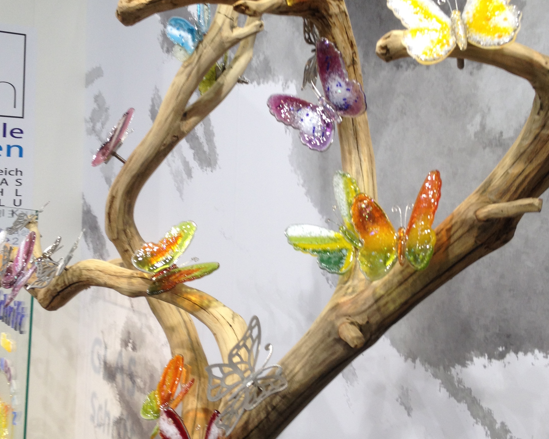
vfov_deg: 29.7
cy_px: 190
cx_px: 272
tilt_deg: +2.0
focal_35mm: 51
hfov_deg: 36.7
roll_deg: -1.7
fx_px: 829
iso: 50
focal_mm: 4.28
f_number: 2.4
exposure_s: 1/50
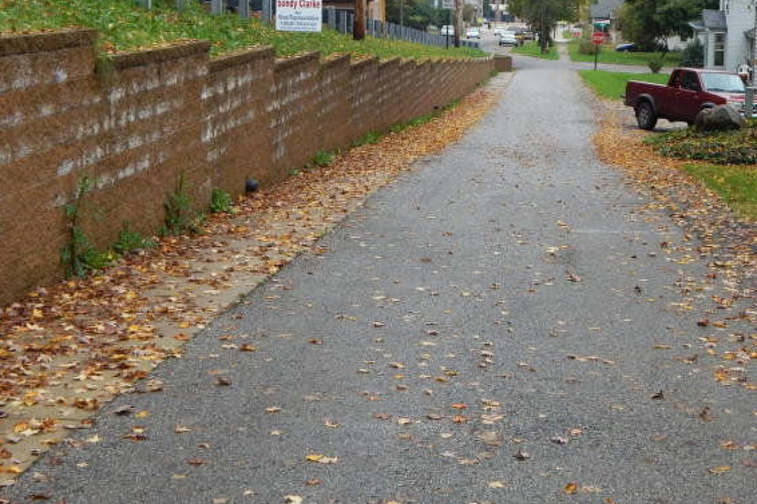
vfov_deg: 21.1
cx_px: 538
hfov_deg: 31.0
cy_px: 167
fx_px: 1345
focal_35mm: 64
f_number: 3.3
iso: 250
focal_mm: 6.1
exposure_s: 1/250
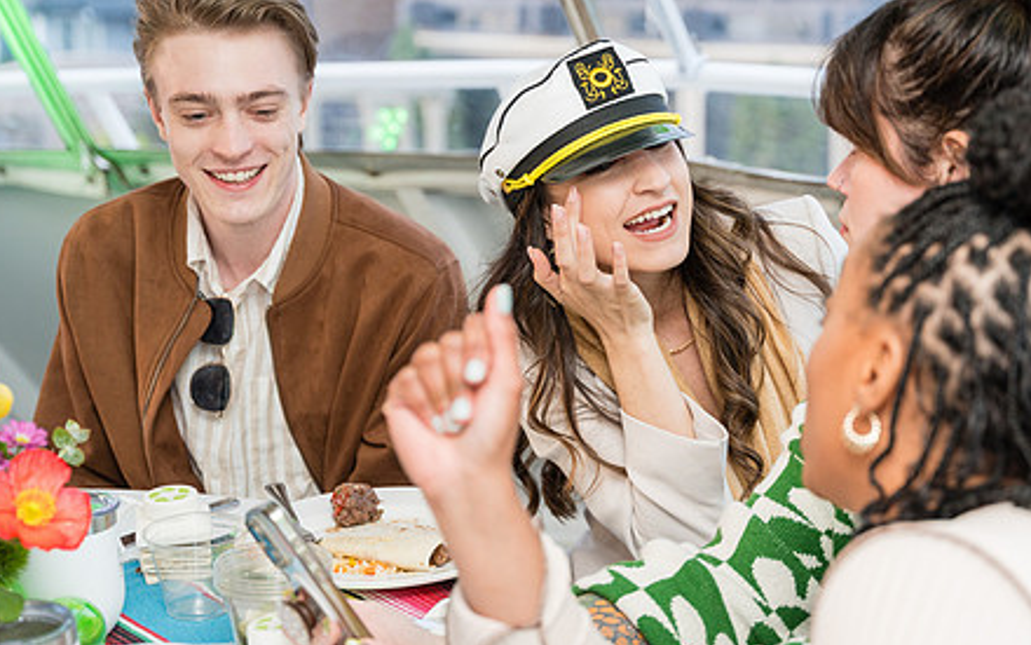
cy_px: 245
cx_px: 665
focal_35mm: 67
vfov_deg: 19.4
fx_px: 1883
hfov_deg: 30.5
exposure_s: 1/200
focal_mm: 49.9
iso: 800
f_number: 2.8
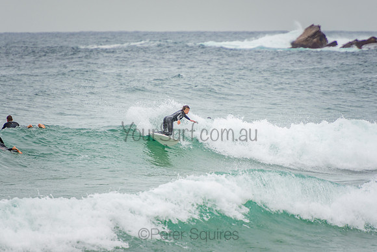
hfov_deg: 3.4
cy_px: 126
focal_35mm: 598
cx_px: 188
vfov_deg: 2.3
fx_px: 6259
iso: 280
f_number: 5.6
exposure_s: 1/1600
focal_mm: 390
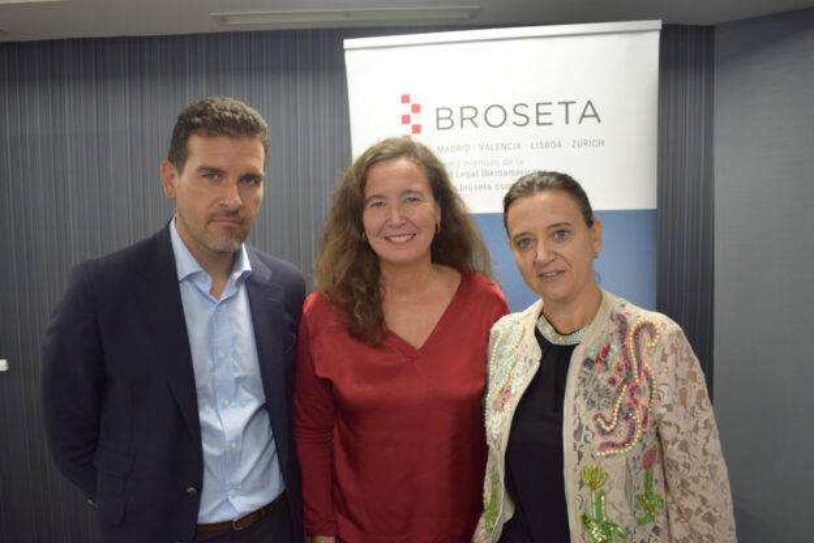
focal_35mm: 32
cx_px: 407
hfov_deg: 59.5
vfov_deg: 41.7
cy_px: 272
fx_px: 712
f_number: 4
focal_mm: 21
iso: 500
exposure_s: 1/60
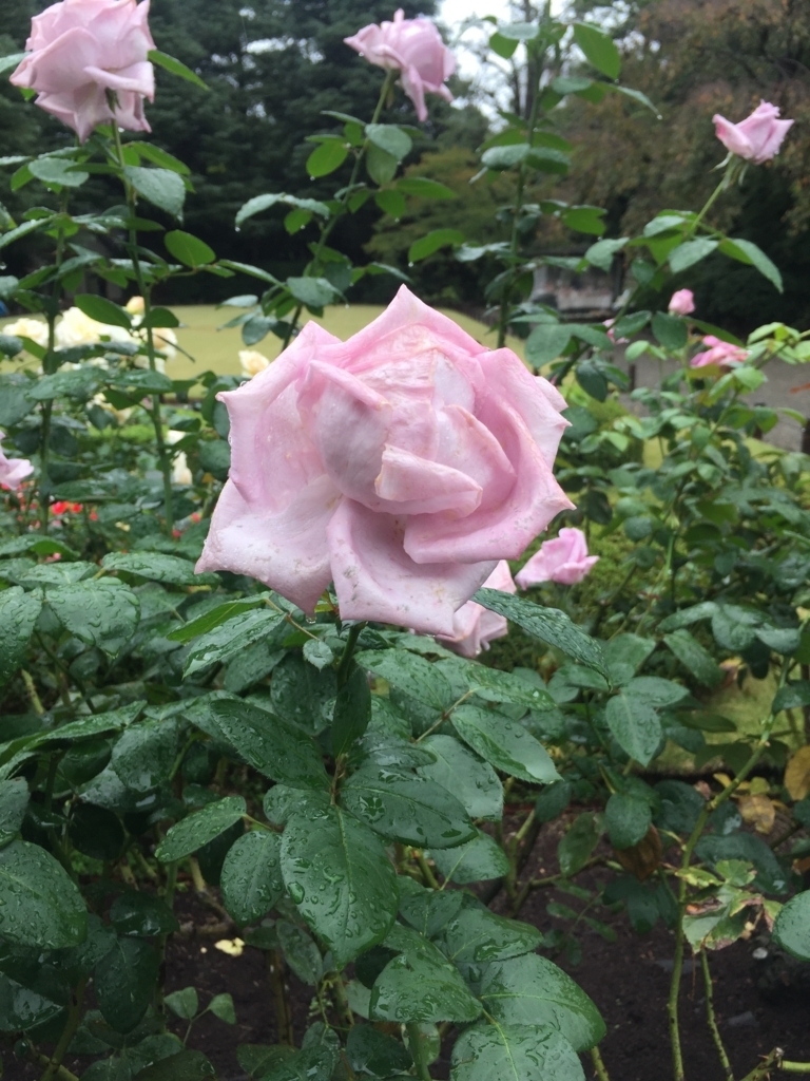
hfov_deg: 48.2
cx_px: 405
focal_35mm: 29
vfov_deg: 61.7
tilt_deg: -14.6
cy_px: 540
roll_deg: +1.0
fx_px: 905
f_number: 2.2
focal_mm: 4.15
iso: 32
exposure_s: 1/168
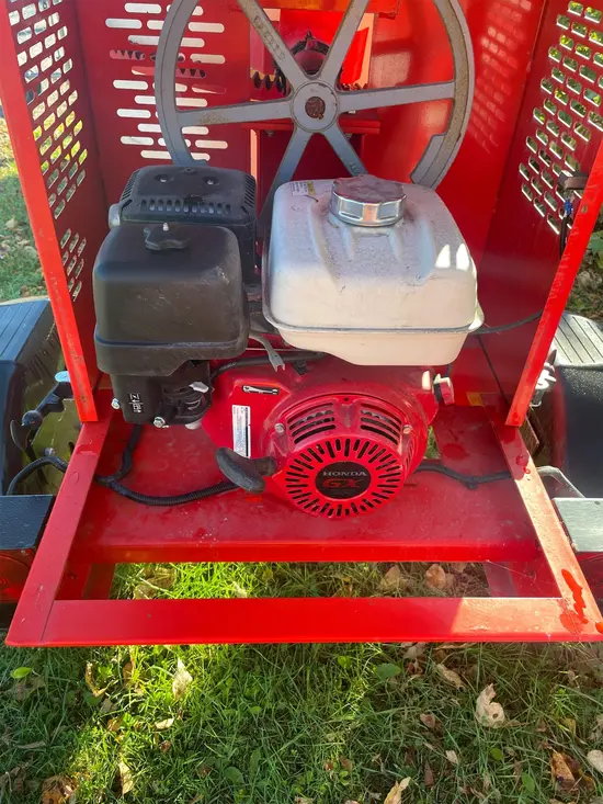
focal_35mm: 26
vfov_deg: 67.3
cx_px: 302
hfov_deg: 53.1
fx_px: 604
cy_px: 402
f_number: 1.6
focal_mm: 4.2
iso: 32
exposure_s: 1/150
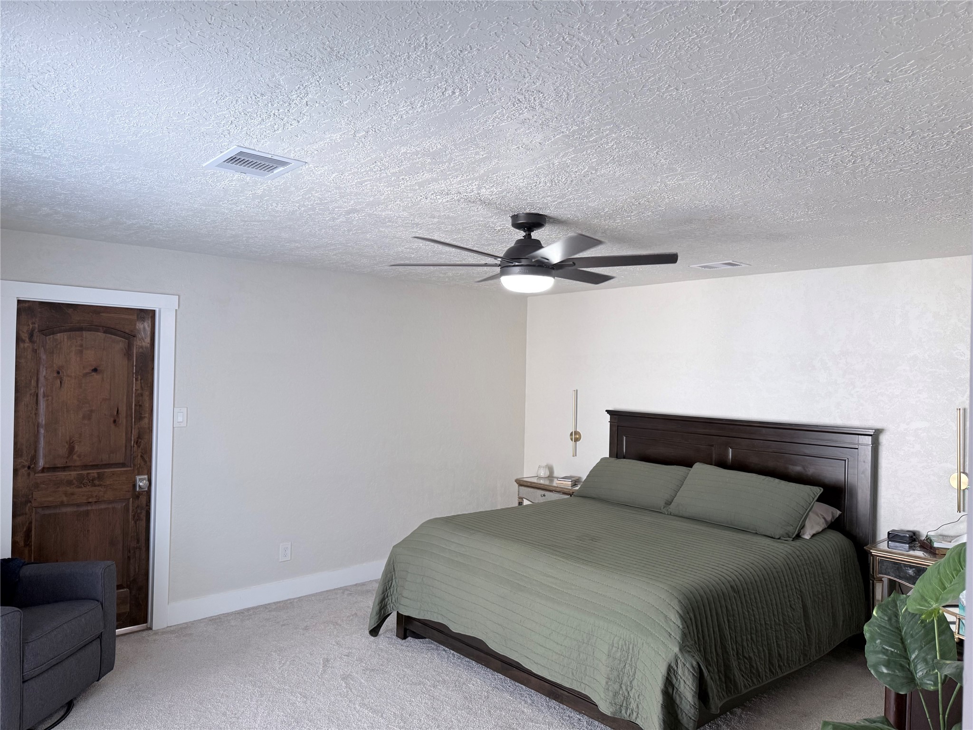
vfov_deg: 56.8
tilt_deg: +0.2
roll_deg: -1.4
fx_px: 675
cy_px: 365
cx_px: 486
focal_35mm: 24
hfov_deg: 71.6
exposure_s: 1/60
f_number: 1.78
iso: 100
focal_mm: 6.76
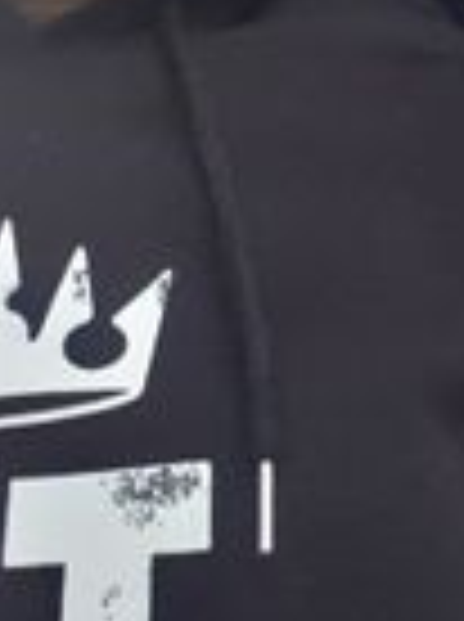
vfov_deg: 20.2
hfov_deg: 16.2
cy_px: -158
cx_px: 378
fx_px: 1614
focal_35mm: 90
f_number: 1.7
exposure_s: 1/33
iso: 200
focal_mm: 2.92
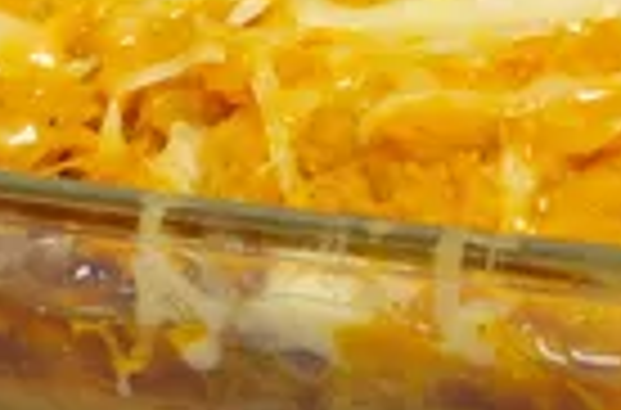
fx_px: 11467
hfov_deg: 3.1
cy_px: -9
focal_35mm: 667
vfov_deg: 2.0
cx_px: -540
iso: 100
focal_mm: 67.5
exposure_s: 1/125
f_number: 8
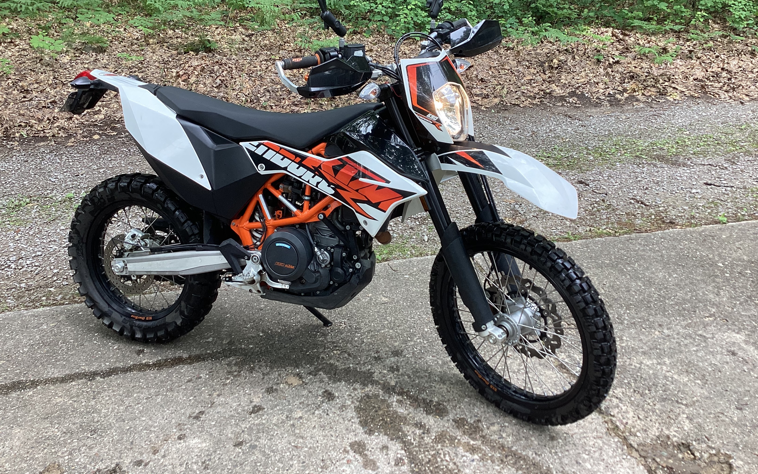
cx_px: 379
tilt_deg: -20.2
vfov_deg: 38.2
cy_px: 194
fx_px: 682
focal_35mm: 33
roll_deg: -2.6
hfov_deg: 58.1
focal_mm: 3.3
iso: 50
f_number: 2.4
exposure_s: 1/100
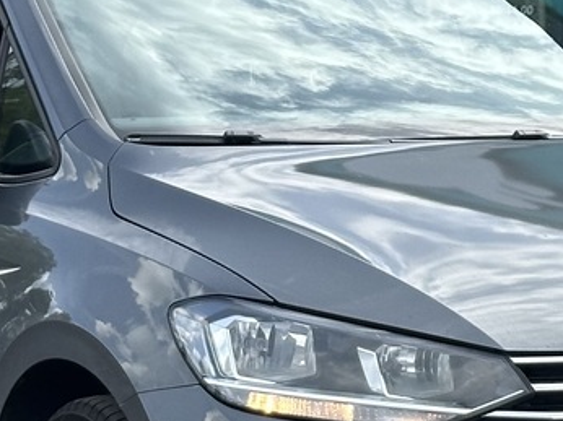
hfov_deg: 9.9
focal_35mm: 200
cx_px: 410
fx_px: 3251
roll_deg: -1.0
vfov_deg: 7.4
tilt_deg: +0.7
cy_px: 88
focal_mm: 6.86
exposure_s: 1/1613
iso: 64
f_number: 1.78
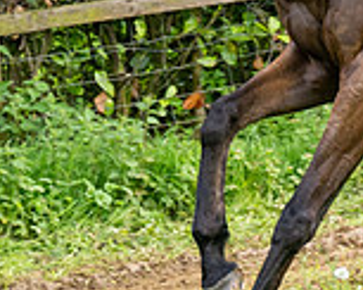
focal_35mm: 496
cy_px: -78
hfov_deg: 3.8
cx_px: 844
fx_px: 5322
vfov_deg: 3.1
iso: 400
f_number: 4
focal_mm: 98
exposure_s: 1/1250
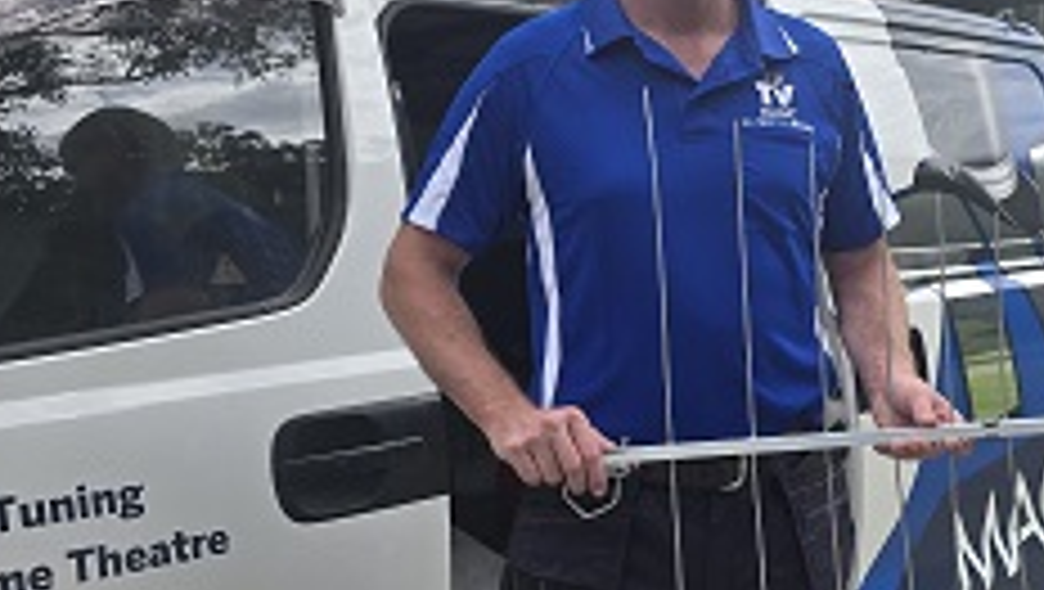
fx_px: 1496
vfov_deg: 22.3
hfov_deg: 37.6
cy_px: 358
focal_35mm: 54
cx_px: 770
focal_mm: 6.3
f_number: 1.7
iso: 12
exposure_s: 1/521
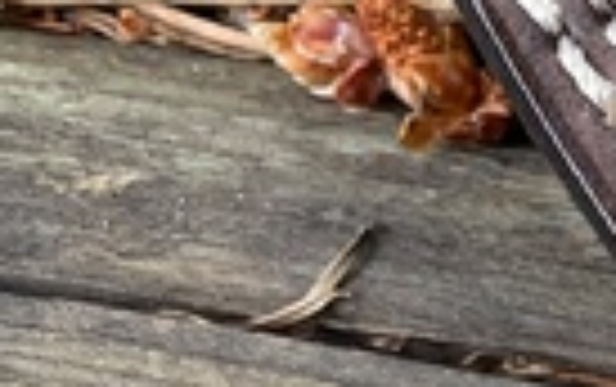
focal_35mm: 161
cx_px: 1704
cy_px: 153
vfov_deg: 8.2
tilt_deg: -66.2
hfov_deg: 10.3
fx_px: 2706
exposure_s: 1/259
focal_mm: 4.2
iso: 32
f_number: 1.6
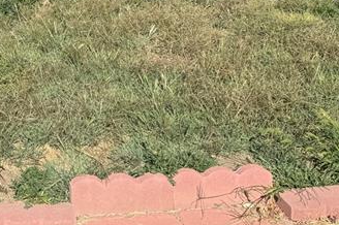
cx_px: -39
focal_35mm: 78
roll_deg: +1.0
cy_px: -164
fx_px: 734
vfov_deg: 15.4
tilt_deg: +0.8
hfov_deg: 24.2
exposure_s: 1/5319
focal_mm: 6.76
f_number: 1.78
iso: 80
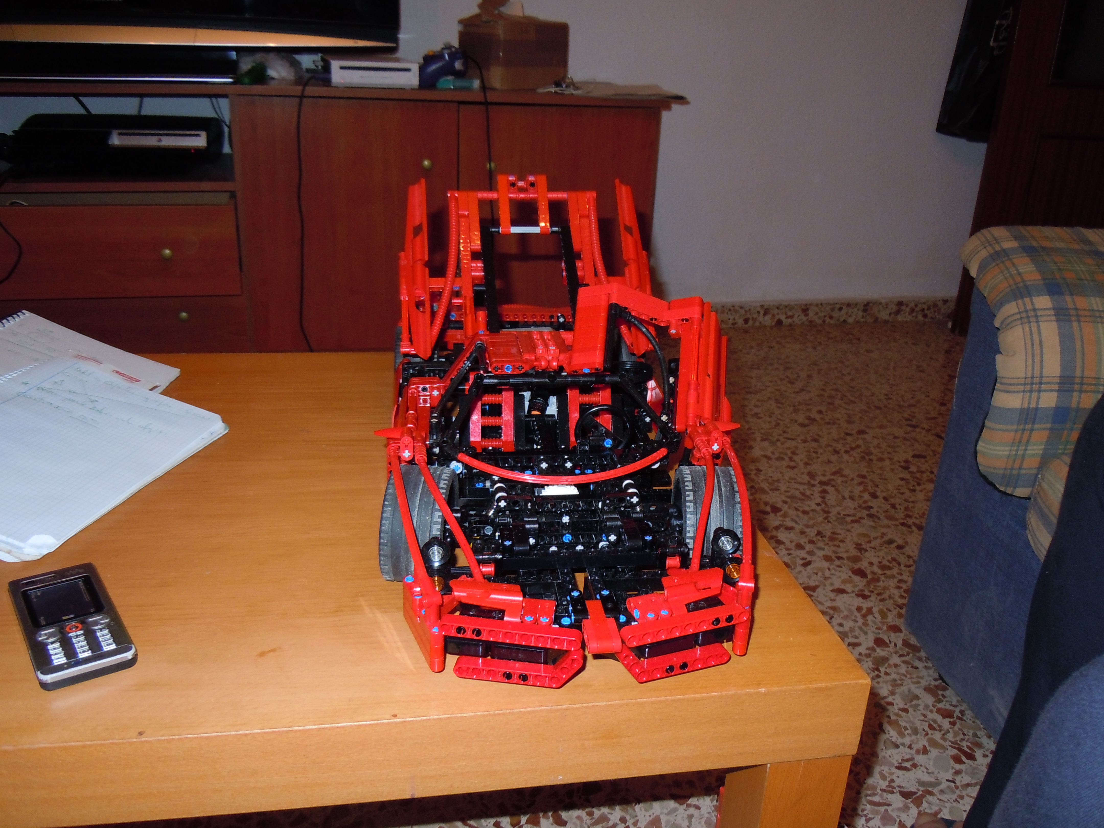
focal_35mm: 30
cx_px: 552
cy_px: 414
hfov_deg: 60.0
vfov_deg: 46.8
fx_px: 957
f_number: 3.5
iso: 200
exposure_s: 1/30
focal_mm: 5.4
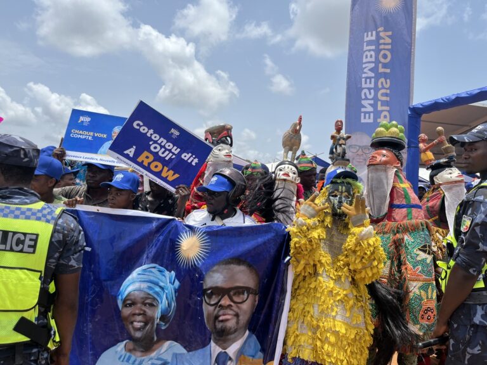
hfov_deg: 67.3
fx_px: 366
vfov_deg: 53.1
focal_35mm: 26
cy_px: 182
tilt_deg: +1.8
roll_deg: -1.5
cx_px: 244
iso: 50
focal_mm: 5.1
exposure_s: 1/2825
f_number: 1.6
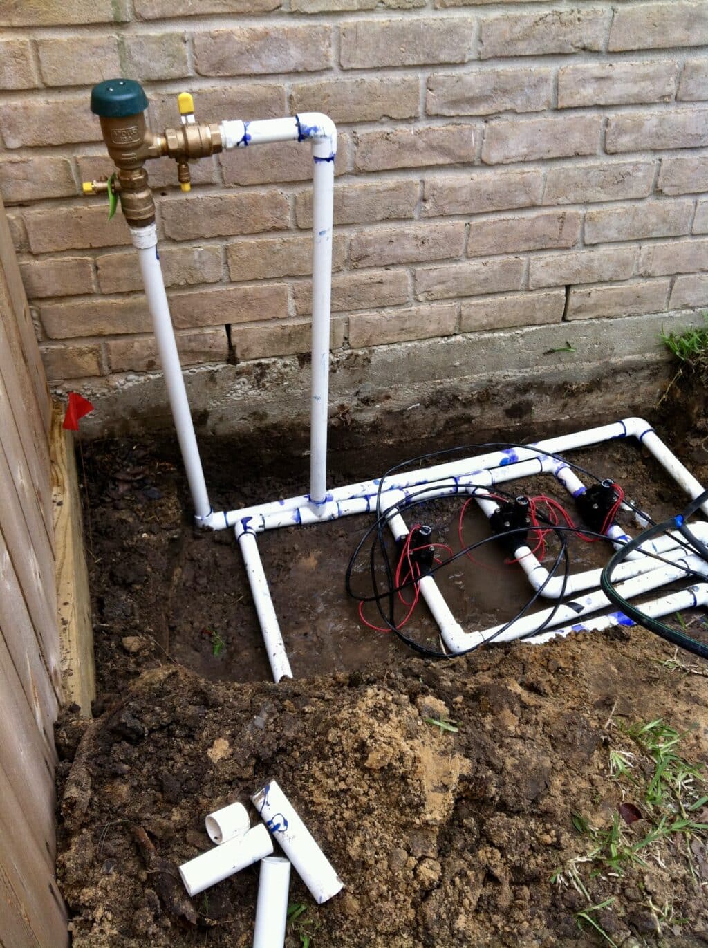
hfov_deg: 40.6
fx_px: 957
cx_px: 354
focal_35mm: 35
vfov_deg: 52.7
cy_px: 474
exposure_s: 1/392
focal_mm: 3.85
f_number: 2.8
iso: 80
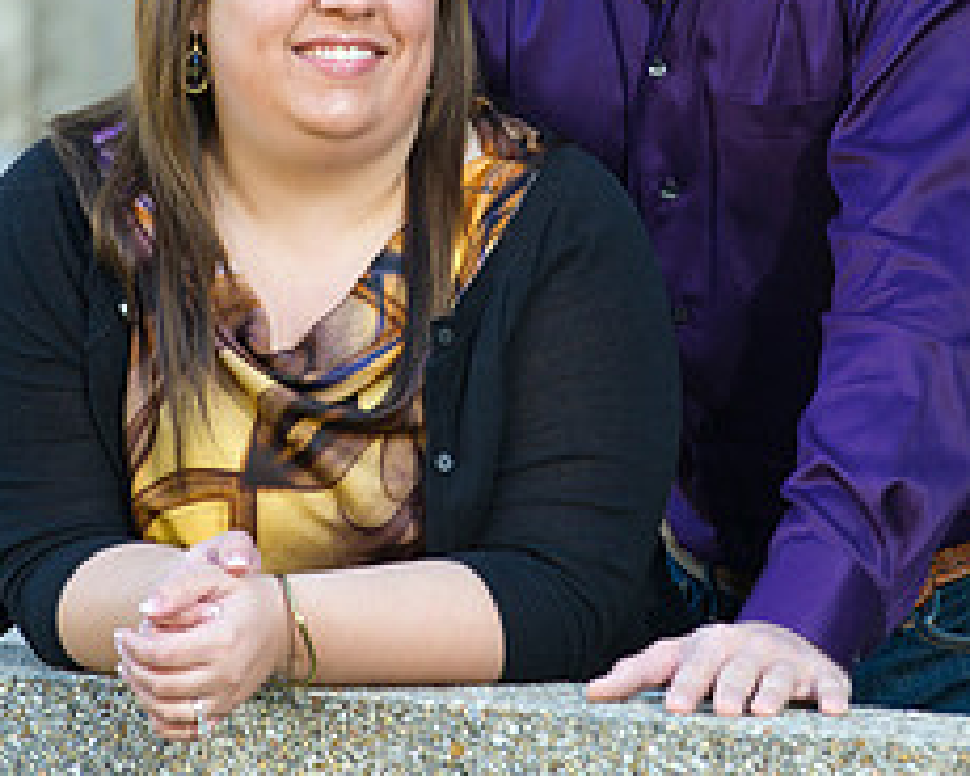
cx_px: 550
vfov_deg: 4.2
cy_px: 110
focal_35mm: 367
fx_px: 10536
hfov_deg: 5.3
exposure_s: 1/60
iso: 400
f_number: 5.6
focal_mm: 200
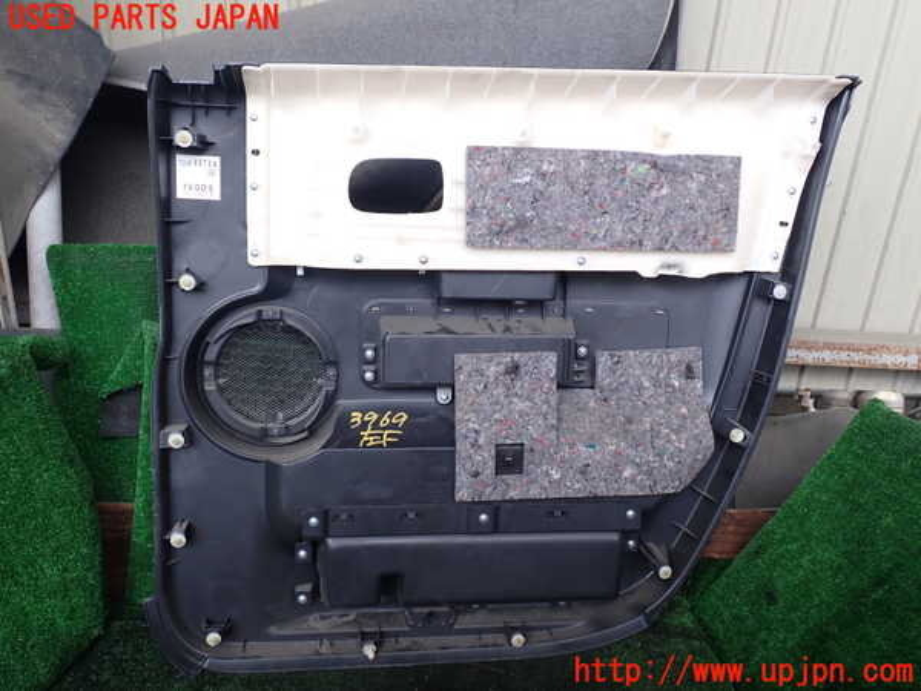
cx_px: 460
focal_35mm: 30
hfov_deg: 60.0
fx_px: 798
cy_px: 346
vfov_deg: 46.8
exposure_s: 1/80
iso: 100
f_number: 3.2
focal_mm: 5.4
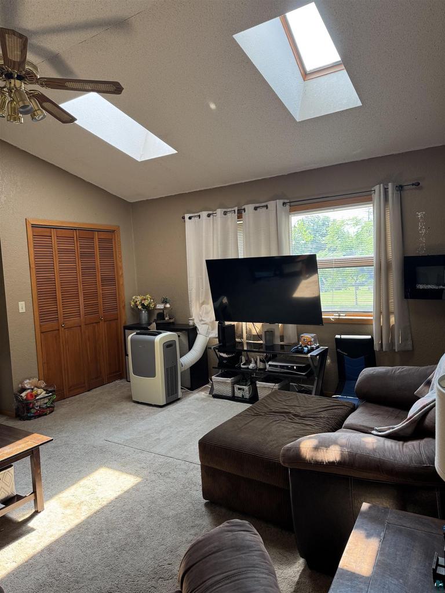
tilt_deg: -4.0
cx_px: 222
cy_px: 296
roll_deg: +3.3
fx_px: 411
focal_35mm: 24
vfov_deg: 71.6
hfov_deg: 56.8
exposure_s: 1/121
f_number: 1.78
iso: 125
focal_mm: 6.76
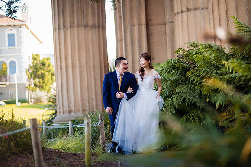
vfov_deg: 16.3
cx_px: 126
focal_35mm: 84
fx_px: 586
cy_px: 84
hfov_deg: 24.2
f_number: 1.4
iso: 160
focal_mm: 56
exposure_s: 1/400
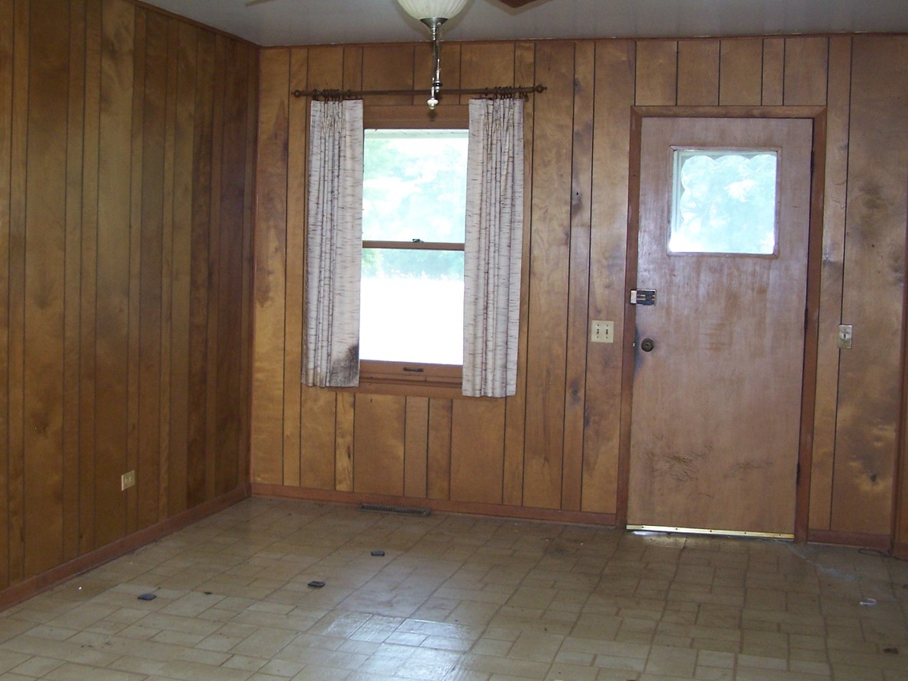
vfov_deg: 31.5
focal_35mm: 46
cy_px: 299
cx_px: 391
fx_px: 1206
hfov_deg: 41.2
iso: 140
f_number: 2.8
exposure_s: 1/60
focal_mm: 6.3
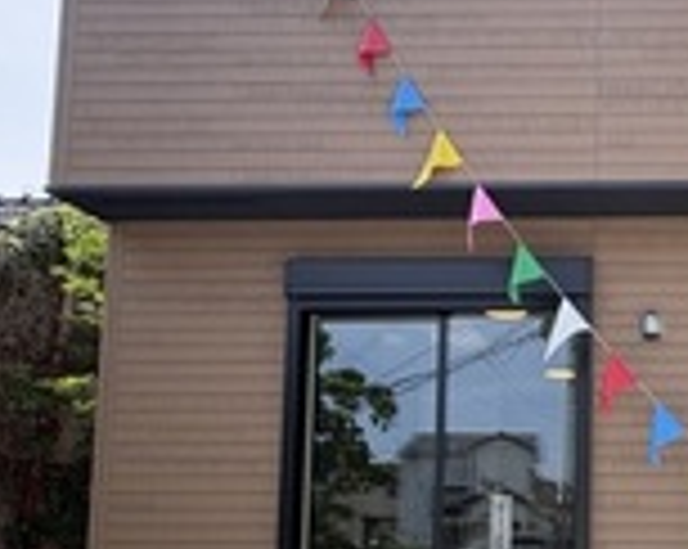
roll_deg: +0.2
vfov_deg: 33.7
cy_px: 450
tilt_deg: +5.2
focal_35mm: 43
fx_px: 874
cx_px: 684
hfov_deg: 38.3
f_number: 2.2
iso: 40
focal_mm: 2.22
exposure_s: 1/451
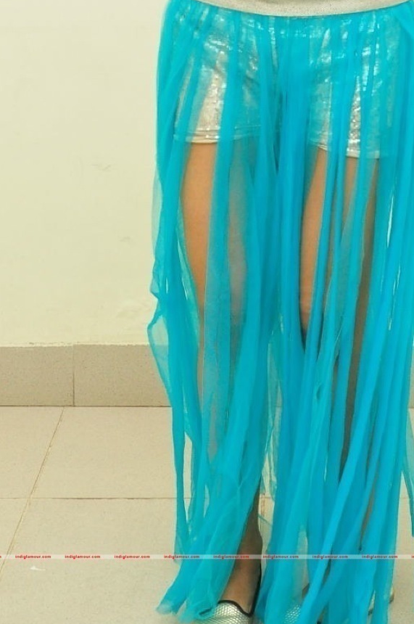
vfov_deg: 24.0
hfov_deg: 16.5
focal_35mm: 82
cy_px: 39
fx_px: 1418
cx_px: 330
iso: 1600
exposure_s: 1/125
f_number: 9
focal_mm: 26
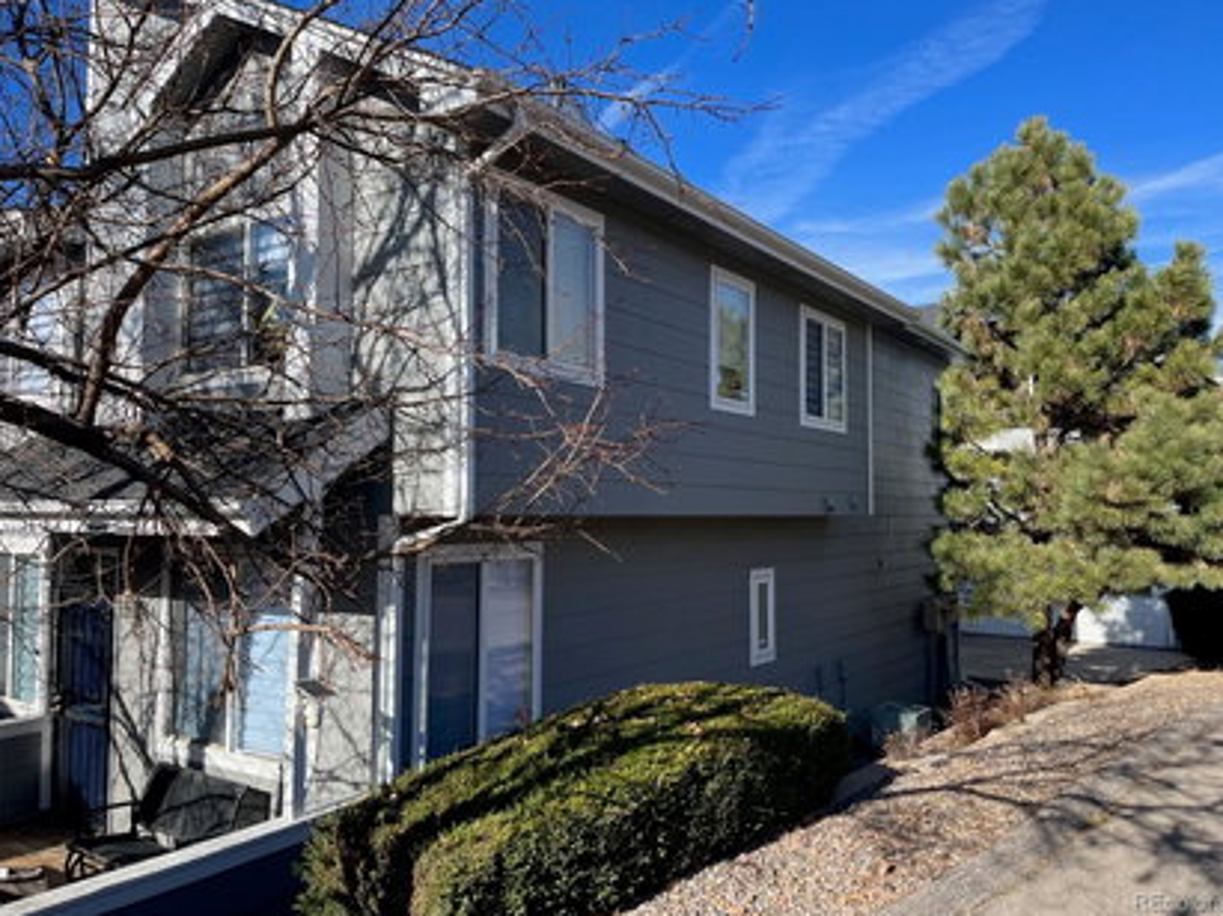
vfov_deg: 51.3
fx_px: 954
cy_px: 443
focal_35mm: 27
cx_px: 626
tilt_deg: +3.6
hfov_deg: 65.3
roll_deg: +0.0
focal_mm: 5.1
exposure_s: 1/1890
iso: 50
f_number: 1.6
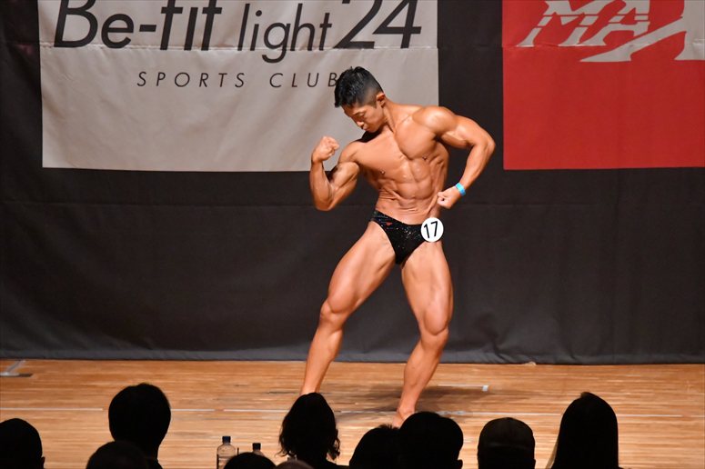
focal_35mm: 270
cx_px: 352
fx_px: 5285
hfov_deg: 7.6
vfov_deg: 5.1
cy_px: 234
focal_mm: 180
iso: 12800
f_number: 5.6
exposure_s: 1/400
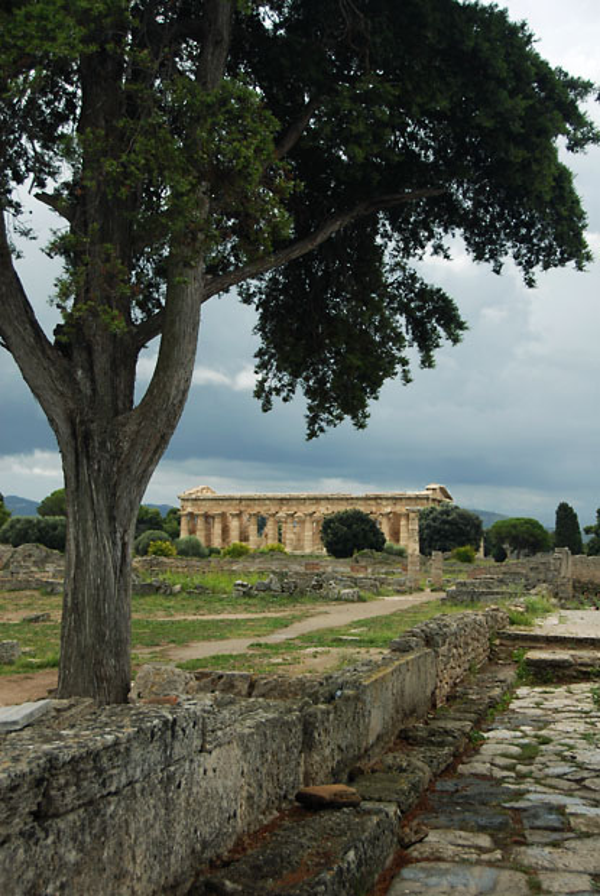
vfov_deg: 41.1
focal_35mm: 48
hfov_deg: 28.1
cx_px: 300
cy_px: 448
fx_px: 1197
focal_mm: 32
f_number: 4
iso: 100
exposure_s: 1/180
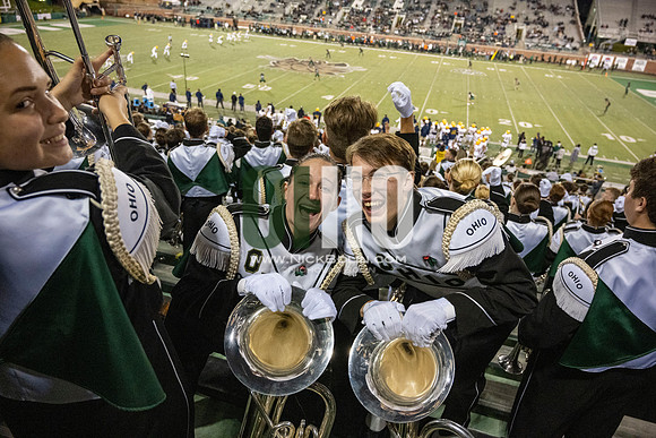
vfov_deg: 53.2
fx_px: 437
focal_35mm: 24
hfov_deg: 73.7
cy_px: 219
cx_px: 328
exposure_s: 1/500
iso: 3200
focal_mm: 24
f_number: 4
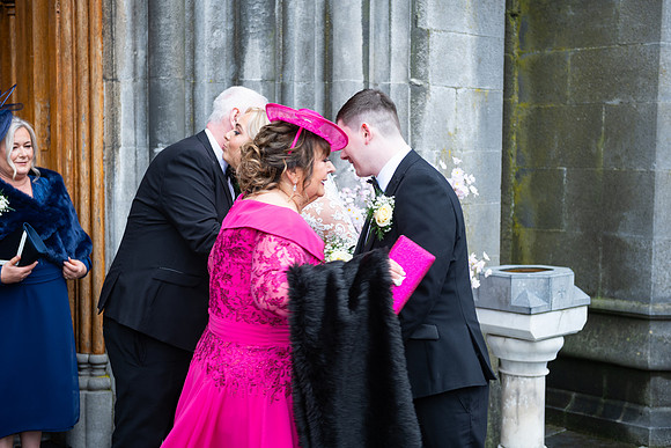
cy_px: 224
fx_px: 1025
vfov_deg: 24.6
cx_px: 336
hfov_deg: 36.2
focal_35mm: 55
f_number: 3.5
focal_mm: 55
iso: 125
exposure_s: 1/160
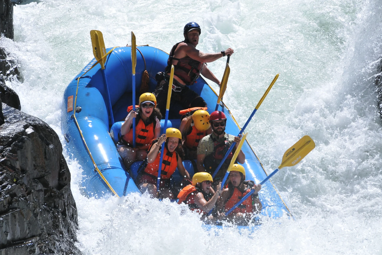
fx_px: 3523
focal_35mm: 332
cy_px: 127
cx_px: 192
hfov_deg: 6.2
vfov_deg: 4.1
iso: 400
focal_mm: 220
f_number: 8
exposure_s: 1/1250
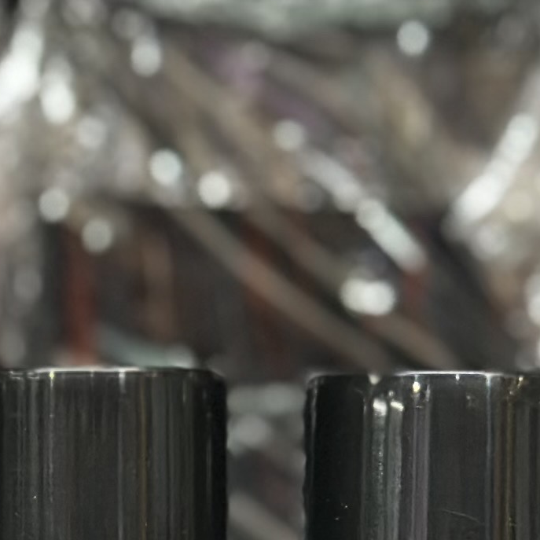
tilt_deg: +0.8
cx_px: -741
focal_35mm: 249
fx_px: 4395
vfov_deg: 7.0
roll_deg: -1.3
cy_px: 484
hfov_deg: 6.7
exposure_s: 1/100
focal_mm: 6.86
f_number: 1.78
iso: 200
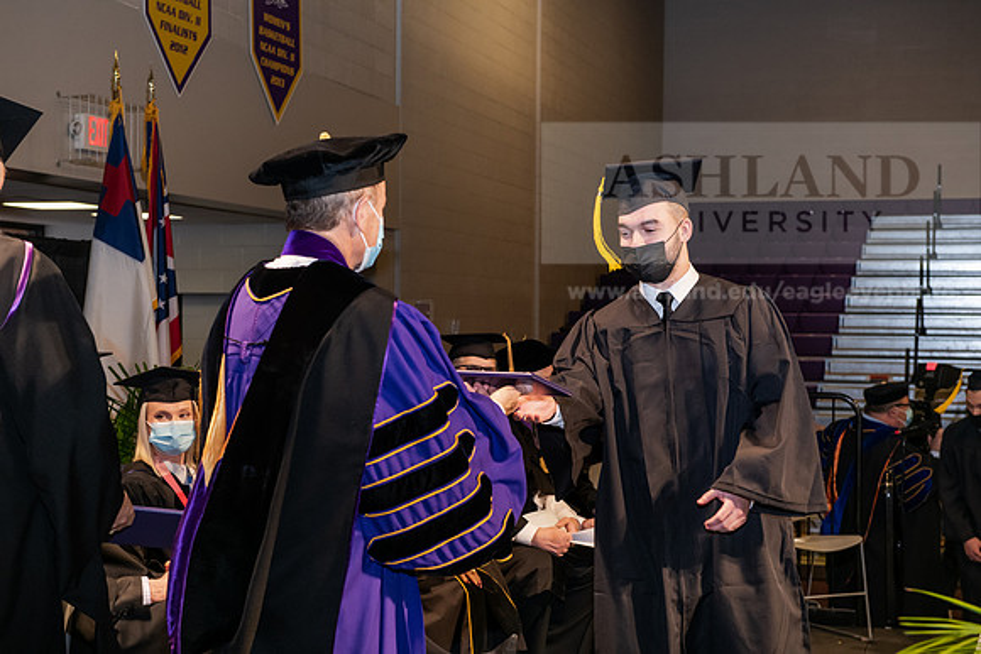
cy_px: 327
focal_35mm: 62
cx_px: 490
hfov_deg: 32.4
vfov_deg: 21.9
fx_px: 1690
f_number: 6.3
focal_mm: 62
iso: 1600
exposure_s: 1/200
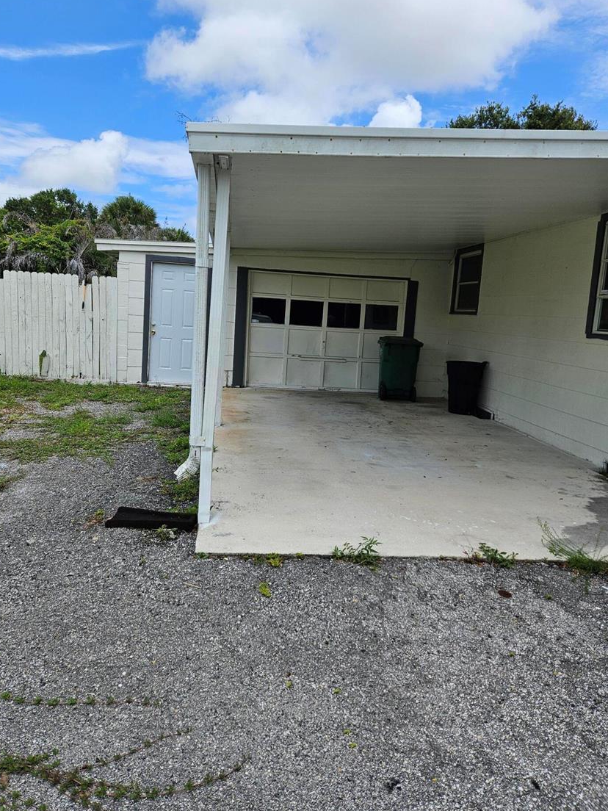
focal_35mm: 25
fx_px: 585
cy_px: 373
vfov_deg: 69.3
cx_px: 296
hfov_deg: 54.9
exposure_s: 1/2140
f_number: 1.8
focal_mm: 5.4
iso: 25
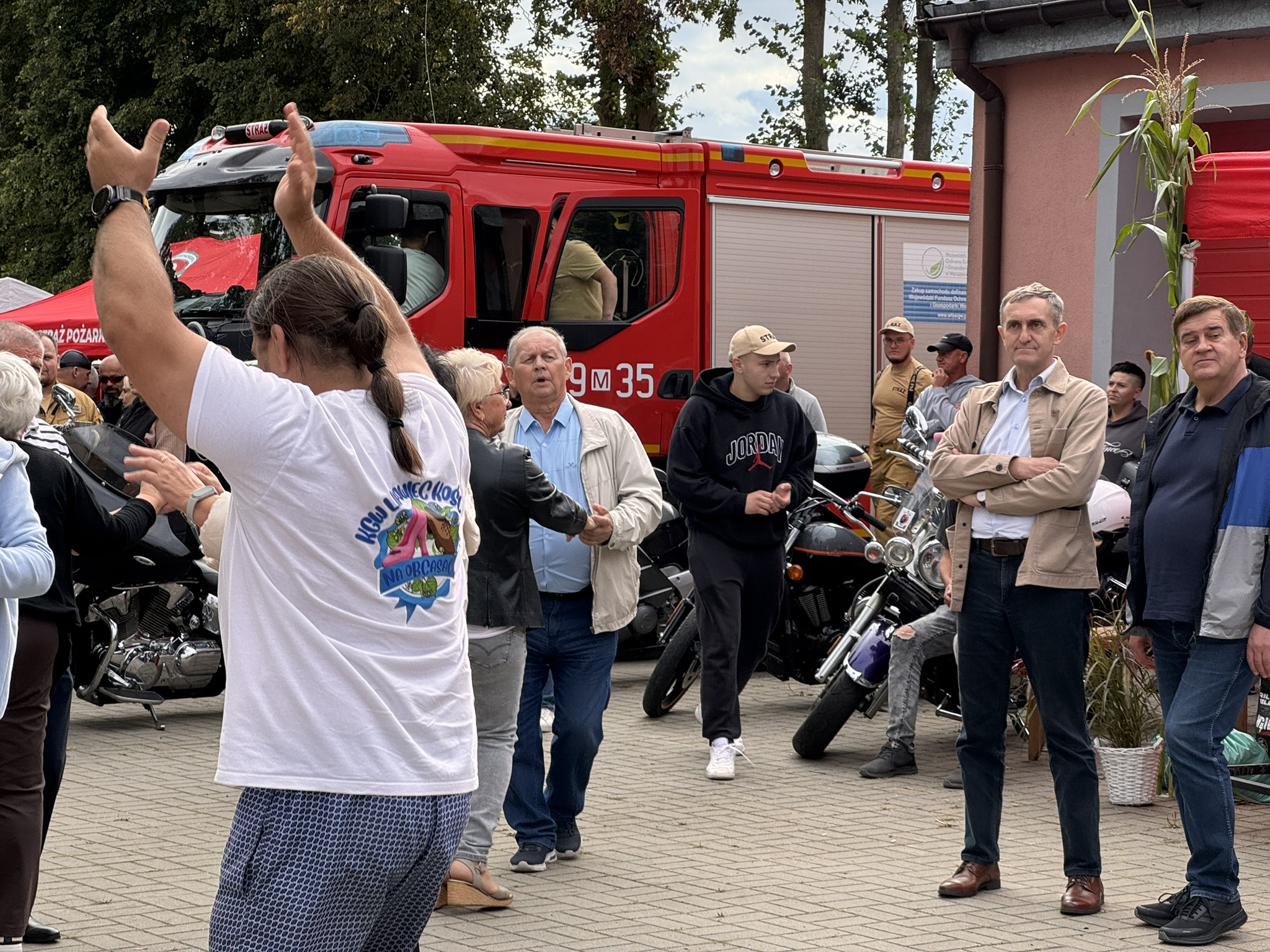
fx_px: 2825
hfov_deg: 25.3
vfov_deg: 19.1
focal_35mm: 77
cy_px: 476
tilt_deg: -2.6
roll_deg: -0.2
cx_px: 635
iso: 25
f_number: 2.8
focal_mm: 9
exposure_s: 1/217
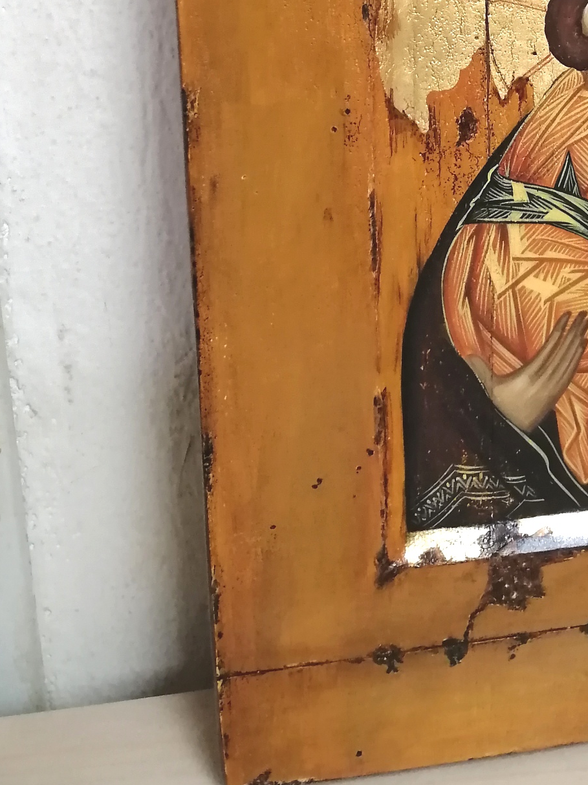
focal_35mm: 57
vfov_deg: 31.8
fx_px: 1292
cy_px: 47
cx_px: 592
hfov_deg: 24.4
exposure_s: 1/33.3
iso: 320
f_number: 1.8
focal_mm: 3.96
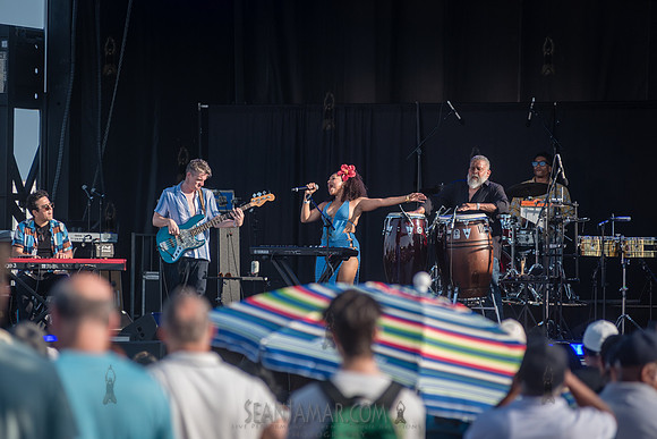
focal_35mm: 200
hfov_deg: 10.3
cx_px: 328
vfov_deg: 6.9
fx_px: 3651
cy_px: 220
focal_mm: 200
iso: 320
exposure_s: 1/2500
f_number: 4
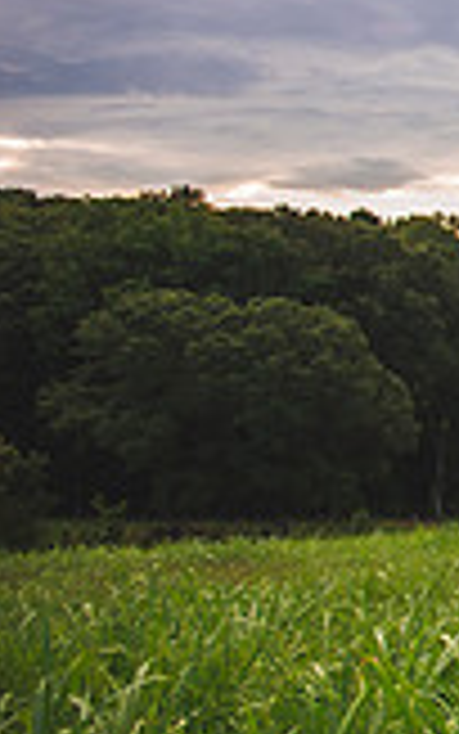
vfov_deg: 23.8
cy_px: 299
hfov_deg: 11.0
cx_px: 1287
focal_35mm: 87
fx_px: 1740
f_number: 2.8
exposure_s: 1/500
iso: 100
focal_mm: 24
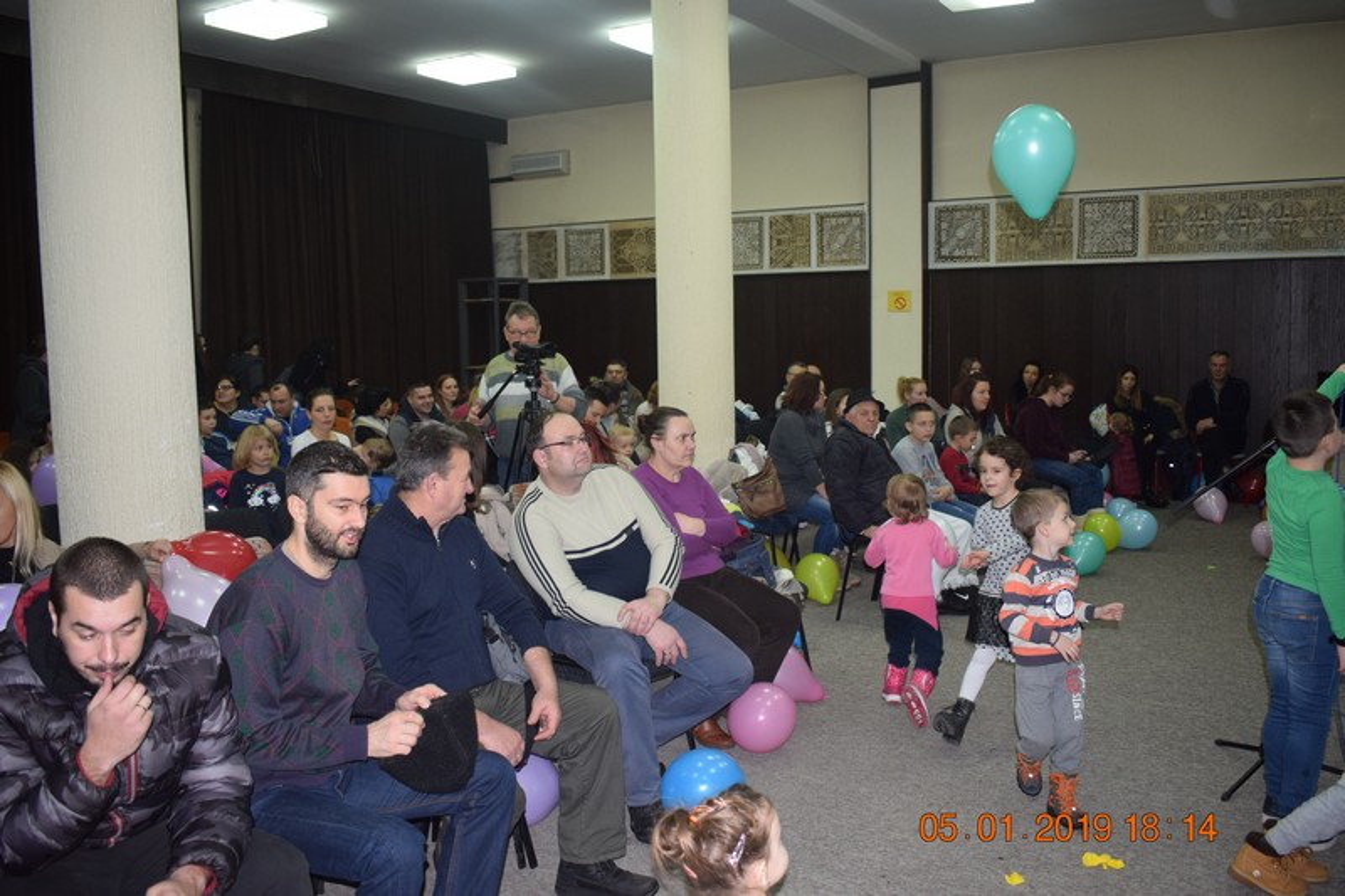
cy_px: 448
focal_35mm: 32
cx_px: 672
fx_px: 1177
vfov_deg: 41.7
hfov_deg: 59.5
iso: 900
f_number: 3.8
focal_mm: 21
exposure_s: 1/60
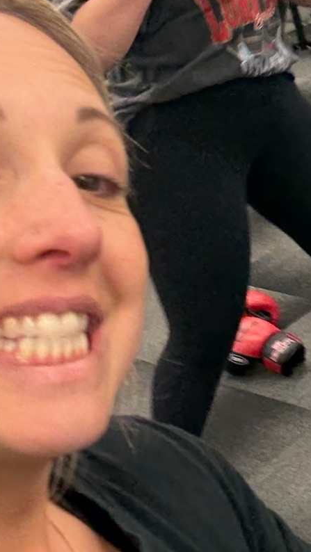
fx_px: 1157
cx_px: 436
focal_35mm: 79
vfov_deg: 26.8
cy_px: 218
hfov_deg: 14.5
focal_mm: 2.69
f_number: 1.9
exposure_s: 1/50
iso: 80
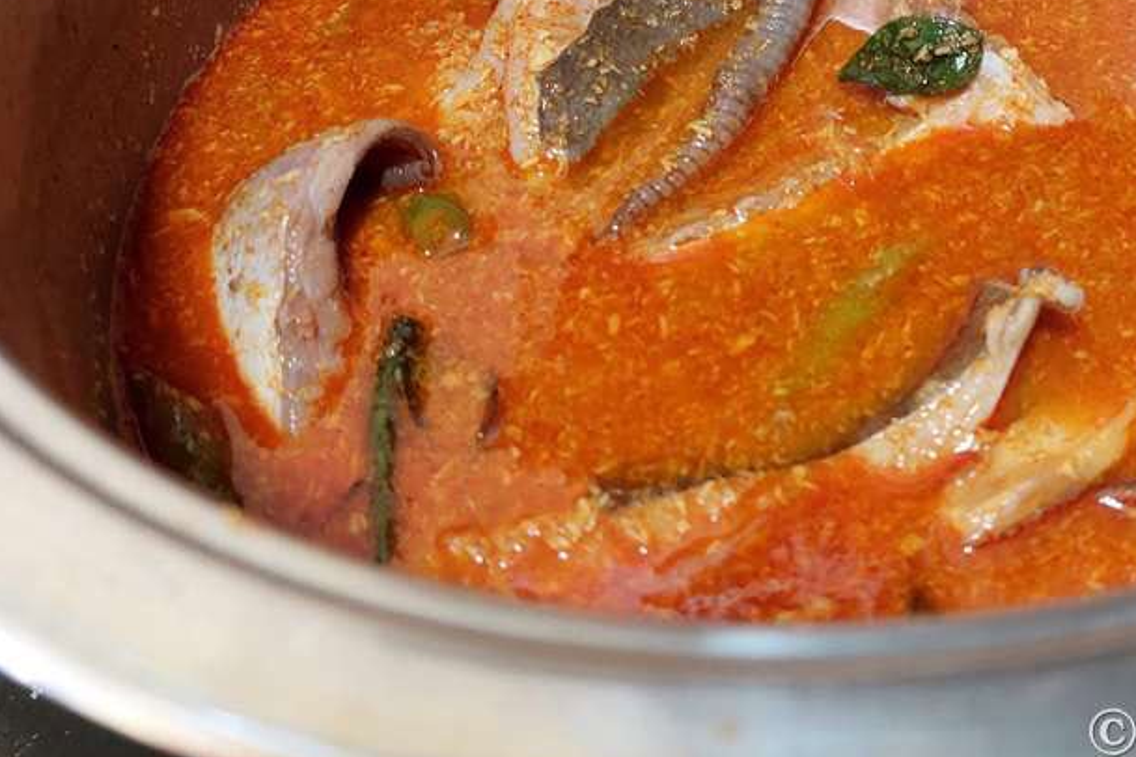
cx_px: 826
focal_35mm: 42
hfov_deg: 45.1
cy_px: 89
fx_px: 1325
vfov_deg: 30.6
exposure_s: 1/50
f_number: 1.8
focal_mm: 5.2
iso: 400
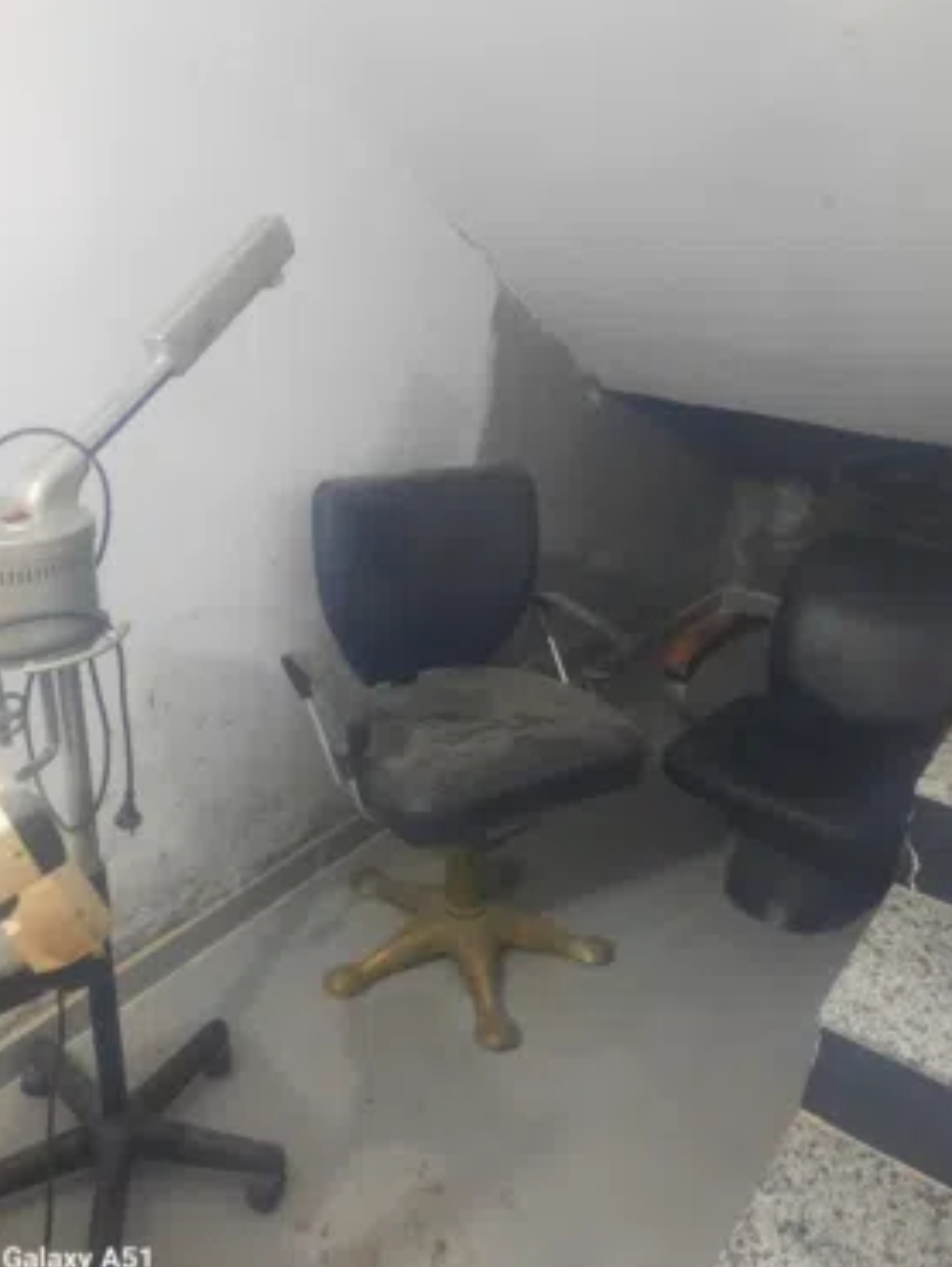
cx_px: 452
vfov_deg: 65.3
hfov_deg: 51.4
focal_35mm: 27
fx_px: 989
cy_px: 661
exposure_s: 1/25
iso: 400
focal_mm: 4.6
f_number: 2
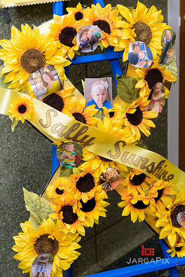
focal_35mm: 75
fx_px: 578
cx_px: 92
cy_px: 138
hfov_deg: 18.2
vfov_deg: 27.0
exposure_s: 1/160
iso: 800
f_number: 6.3
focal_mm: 75
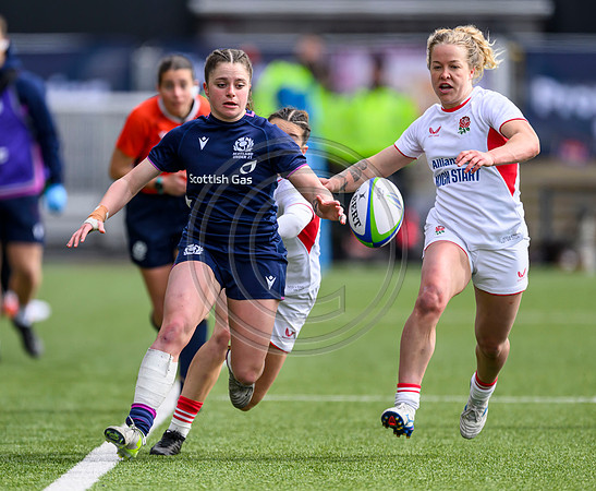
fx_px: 13863
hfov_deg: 2.5
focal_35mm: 777
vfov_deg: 2.0
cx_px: 221
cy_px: 252
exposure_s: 1/2000
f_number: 4
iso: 500
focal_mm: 560
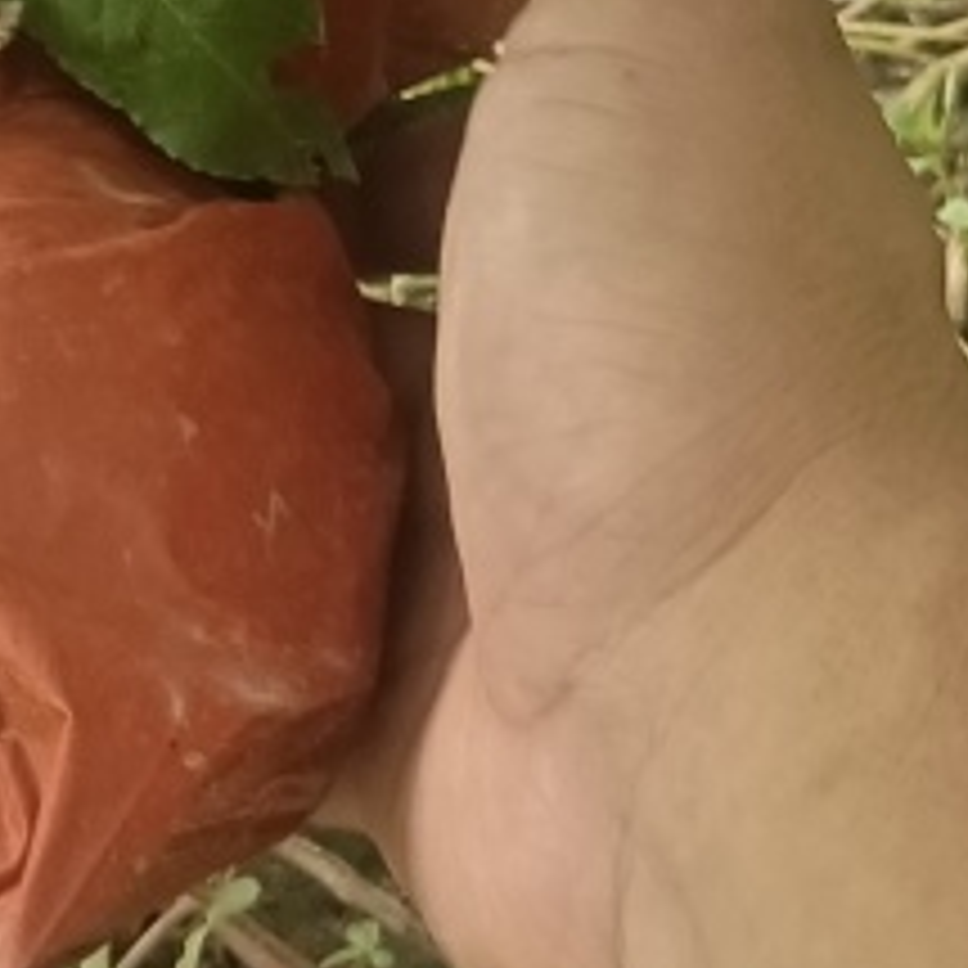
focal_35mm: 101
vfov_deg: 17.0
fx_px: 3195
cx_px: -9
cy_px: 124
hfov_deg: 16.8
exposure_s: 1/50
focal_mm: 5.59
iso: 1480
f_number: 1.88
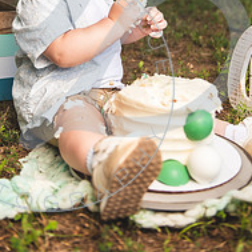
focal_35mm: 77
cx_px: 111
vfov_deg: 21.5
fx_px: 634
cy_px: -13
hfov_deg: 22.5
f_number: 2.8
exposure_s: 1/800
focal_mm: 38
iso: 100
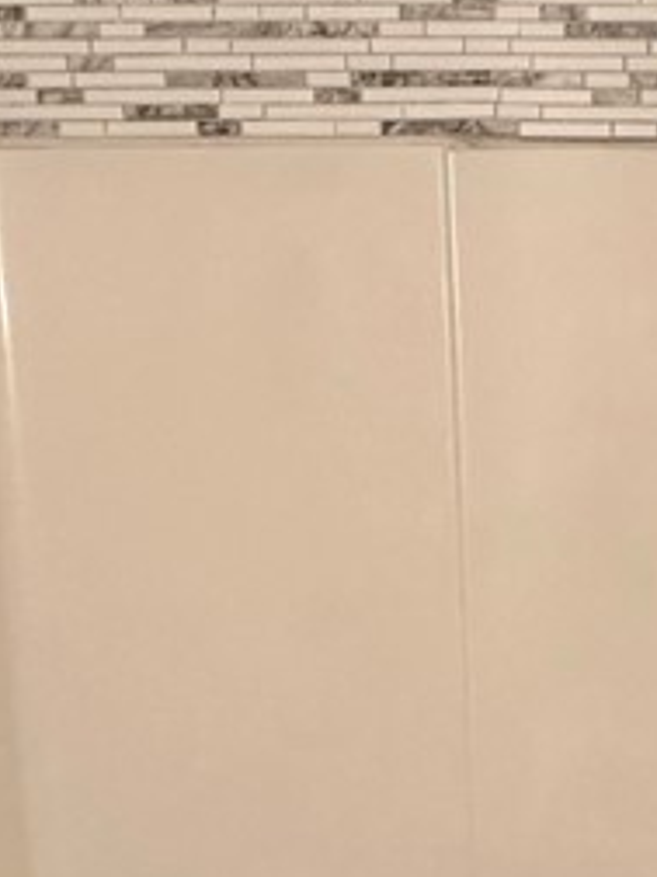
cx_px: 594
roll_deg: -0.1
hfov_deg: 24.9
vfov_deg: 32.2
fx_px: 1442
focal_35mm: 57
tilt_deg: -10.3
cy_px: 783
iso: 250
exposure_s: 1/120
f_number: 2.2
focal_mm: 2.22
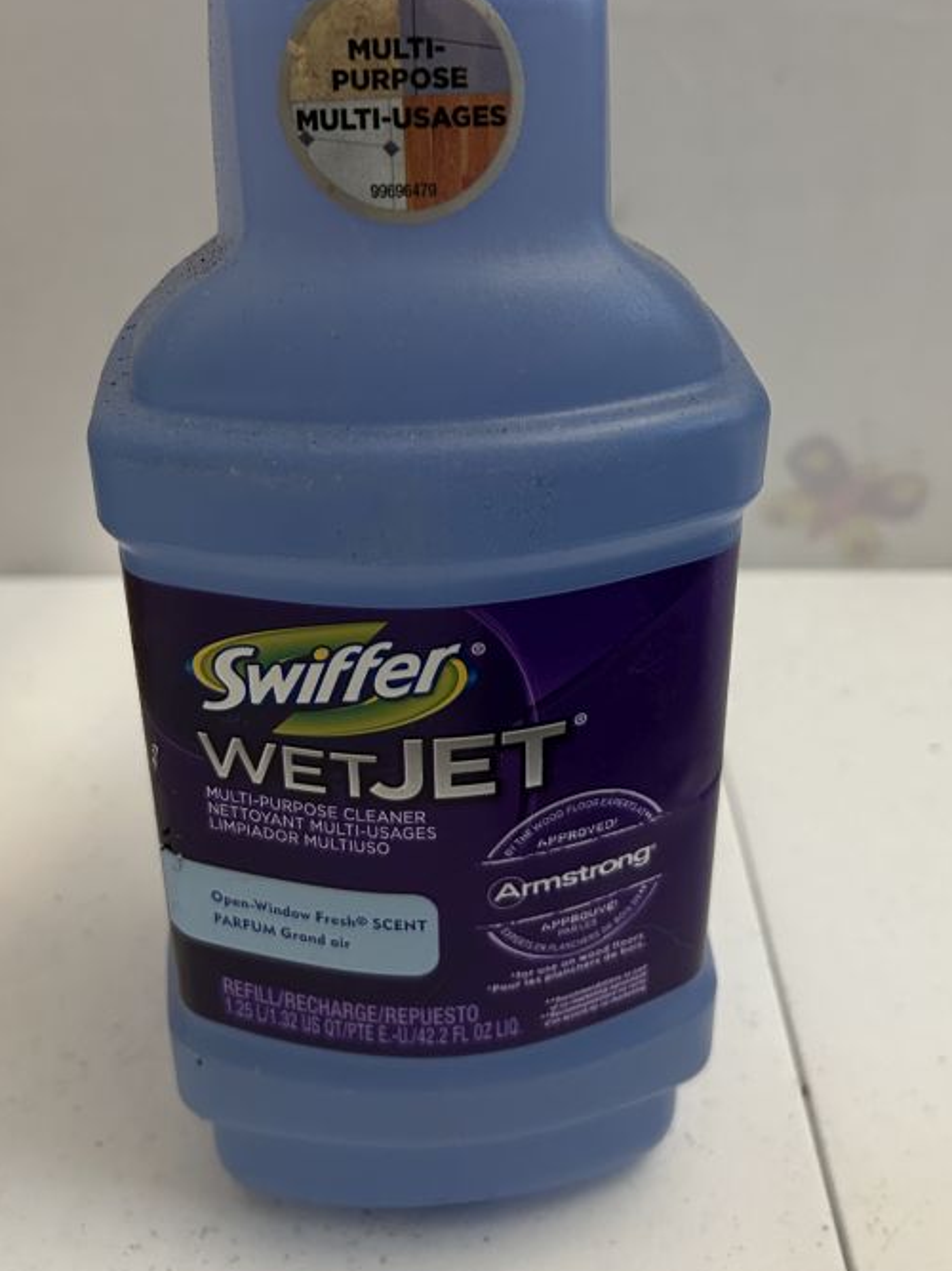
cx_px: 482
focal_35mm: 39
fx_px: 1431
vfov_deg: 47.1
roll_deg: -0.5
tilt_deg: -25.7
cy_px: 423
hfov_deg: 36.8
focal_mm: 5.7
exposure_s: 1/60
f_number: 1.5
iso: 400
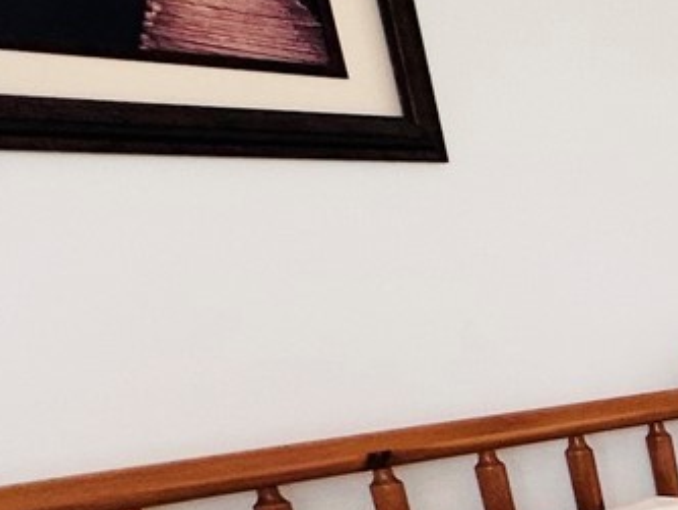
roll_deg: +1.7
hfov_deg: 18.7
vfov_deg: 20.2
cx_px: 1350
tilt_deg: -17.8
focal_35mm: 67
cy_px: 648
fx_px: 1313
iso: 80
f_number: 2.2
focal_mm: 2.22
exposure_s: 1/120
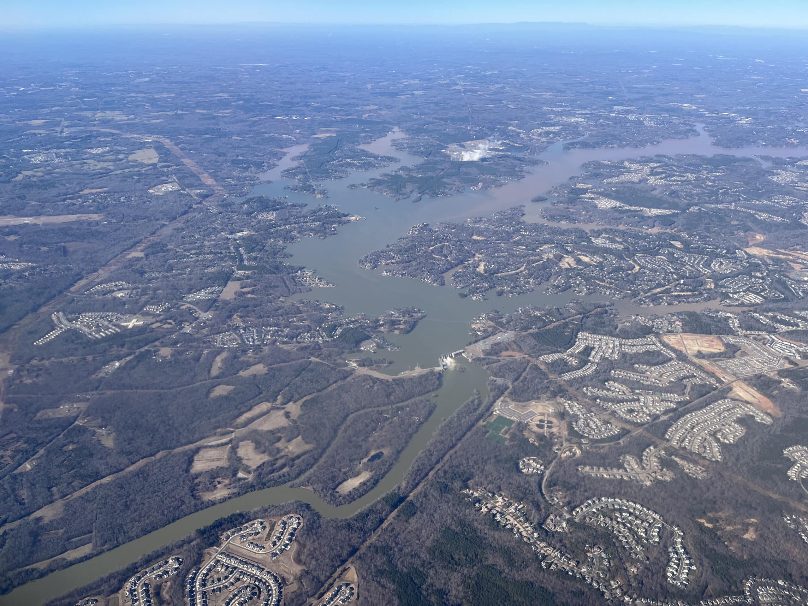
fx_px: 607
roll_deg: -0.7
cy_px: 303
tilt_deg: -25.6
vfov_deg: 53.1
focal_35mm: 26
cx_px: 404
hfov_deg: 67.3
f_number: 1.6
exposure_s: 1/2571
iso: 50
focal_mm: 5.1
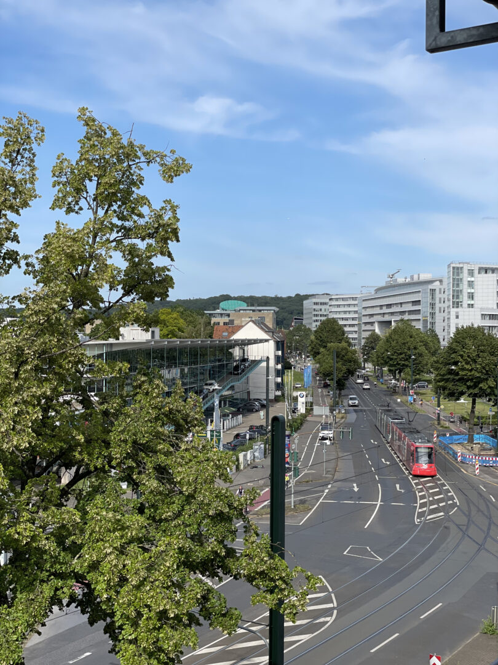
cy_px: 332
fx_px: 997
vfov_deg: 36.8
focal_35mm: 52
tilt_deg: -0.2
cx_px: 249
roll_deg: +0.1
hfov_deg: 28.0
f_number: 2
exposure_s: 1/1497
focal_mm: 6
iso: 25
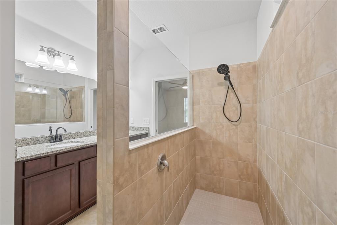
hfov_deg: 104.3
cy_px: 112
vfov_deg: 81.2
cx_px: 168
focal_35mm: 14
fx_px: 131
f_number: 8
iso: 400
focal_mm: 14
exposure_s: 1/15
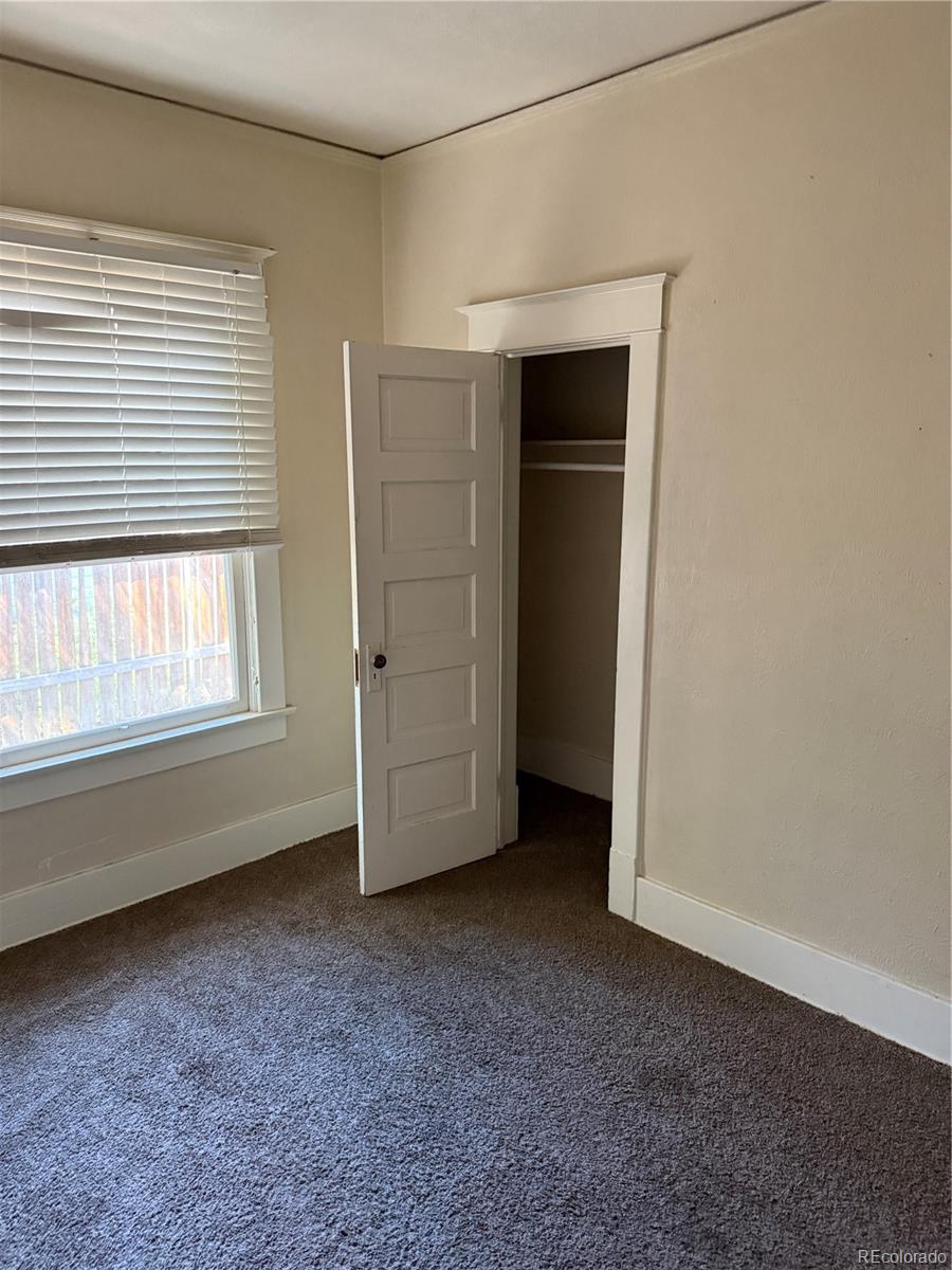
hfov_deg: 56.8
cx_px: 476
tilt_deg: -13.4
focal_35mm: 24
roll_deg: -0.8
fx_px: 880
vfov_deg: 71.6
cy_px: 635
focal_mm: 6.76
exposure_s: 1/52
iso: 800
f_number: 1.78
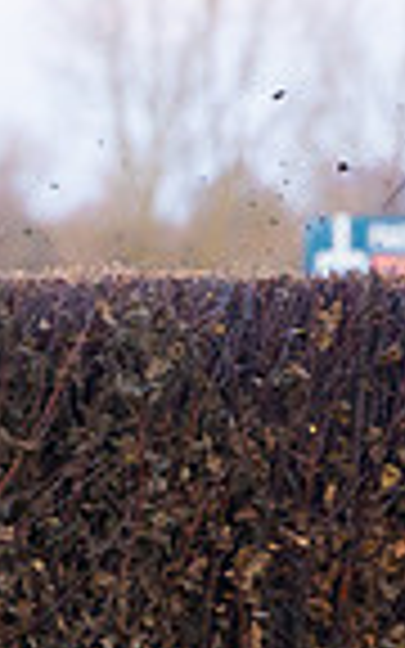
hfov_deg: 1.9
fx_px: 12168
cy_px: -62
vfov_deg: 3.0
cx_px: 1147
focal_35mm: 689
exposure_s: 1/1000
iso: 1250
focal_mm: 110
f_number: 3.5
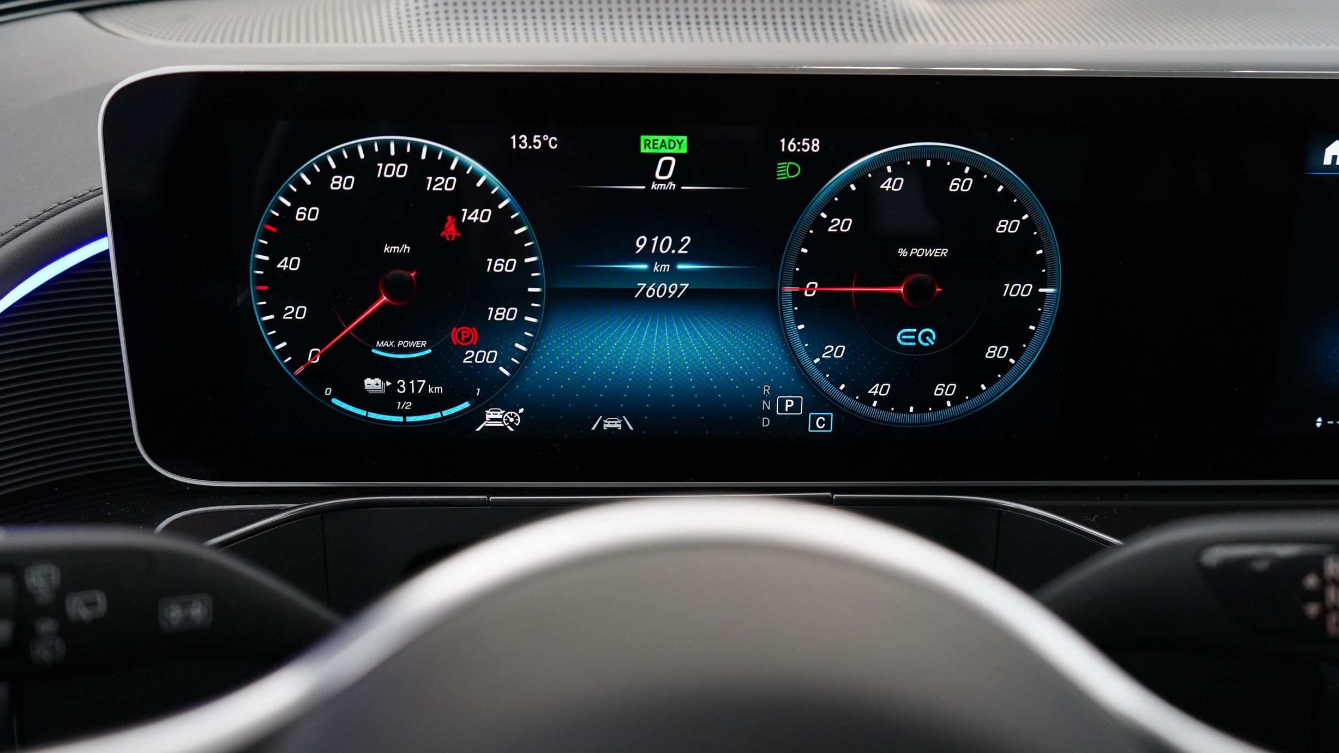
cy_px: 404
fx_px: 1136
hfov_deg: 61.0
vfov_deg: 36.7
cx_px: 666
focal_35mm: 32
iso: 3200
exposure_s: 1/60
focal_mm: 30
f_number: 3.5
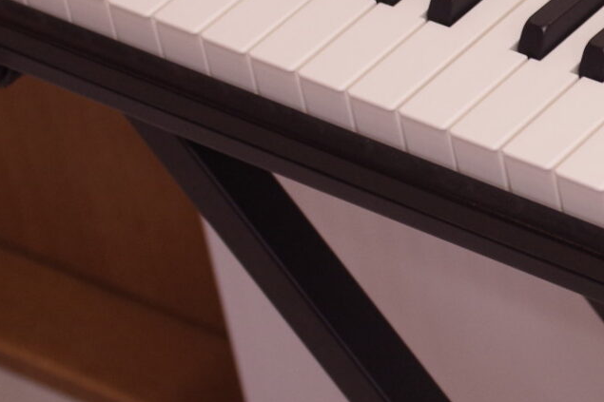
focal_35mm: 242
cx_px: 908
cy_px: 136
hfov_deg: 8.3
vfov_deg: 5.7
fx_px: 4059
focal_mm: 40
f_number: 5
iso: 400
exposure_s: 1/30
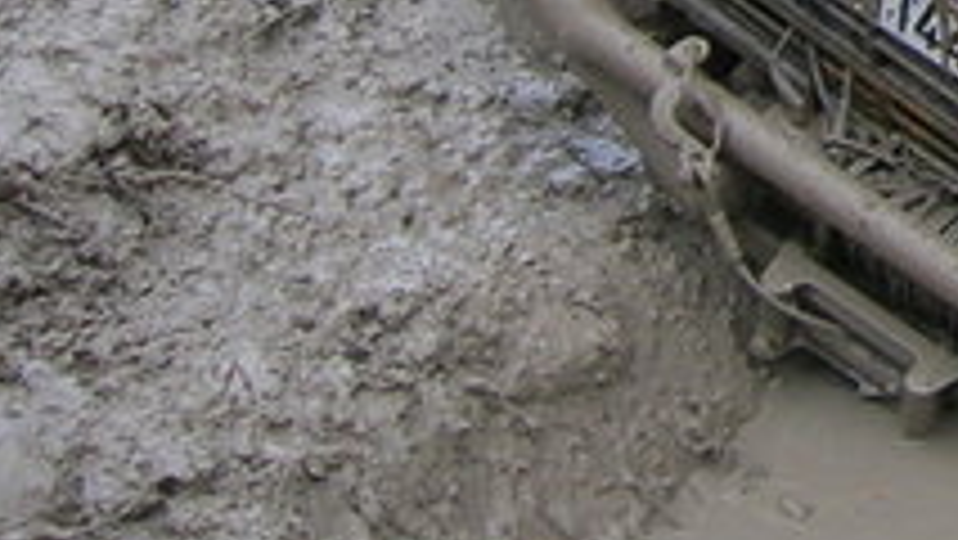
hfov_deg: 14.0
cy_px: -385
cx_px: 1610
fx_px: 3532
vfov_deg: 8.5
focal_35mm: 139
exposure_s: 1/15
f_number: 2.9
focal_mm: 5.7
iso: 50
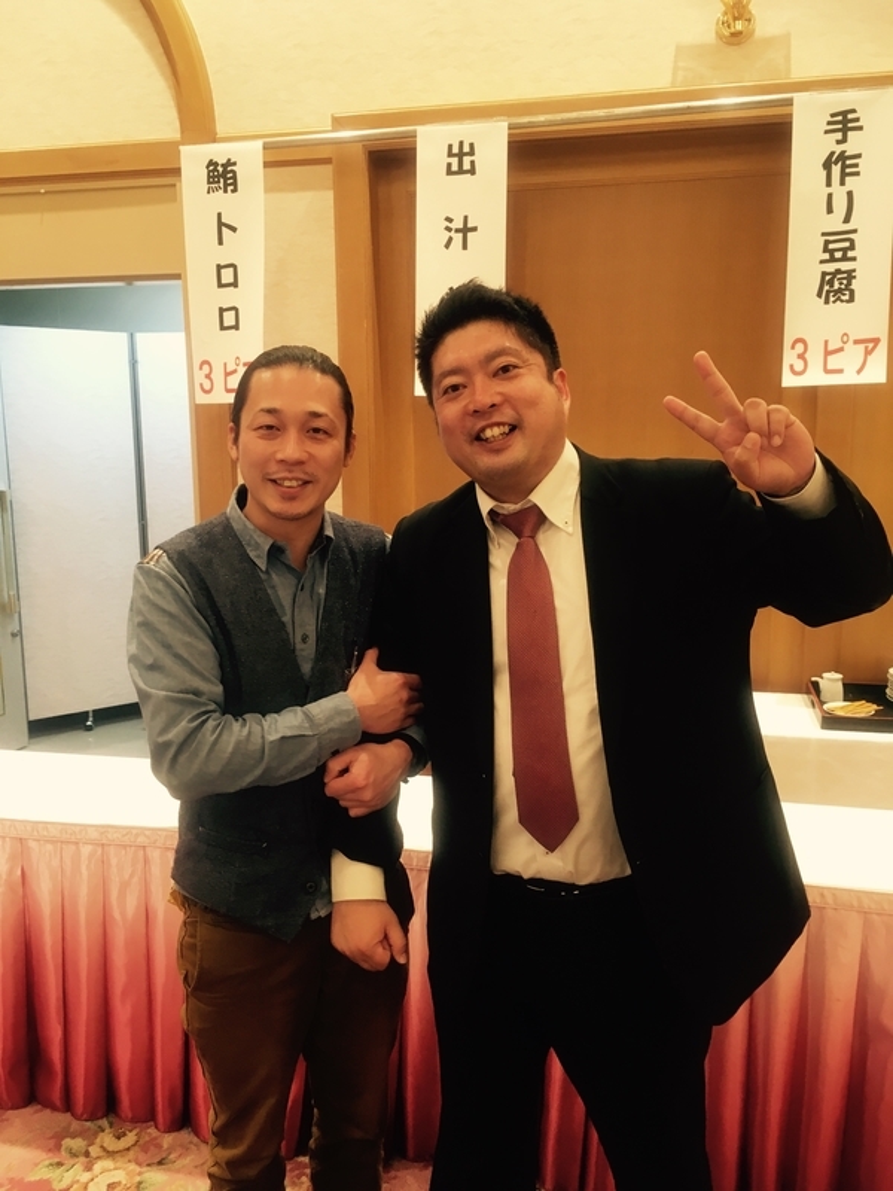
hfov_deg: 48.2
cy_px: 596
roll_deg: +0.5
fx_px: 997
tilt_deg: -9.4
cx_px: 446
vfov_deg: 61.7
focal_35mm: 29
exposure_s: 1/30
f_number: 2.2
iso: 50
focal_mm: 4.15
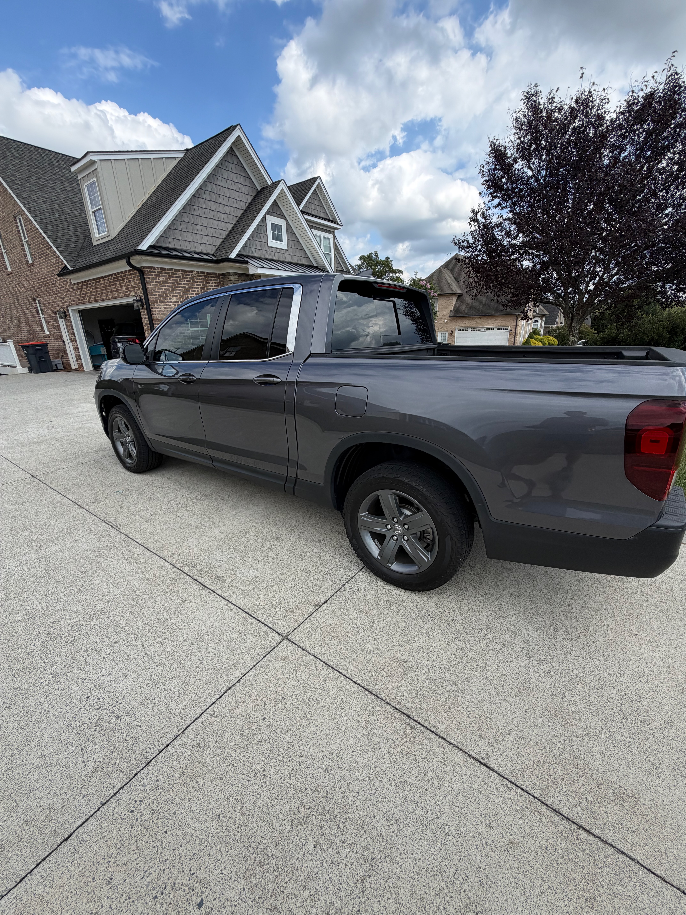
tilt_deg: -19.5
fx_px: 370
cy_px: 458
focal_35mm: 14
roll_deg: -5.3
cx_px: 343
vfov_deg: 102.1
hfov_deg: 85.7
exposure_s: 1/770
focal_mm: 2.22
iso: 25
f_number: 2.2
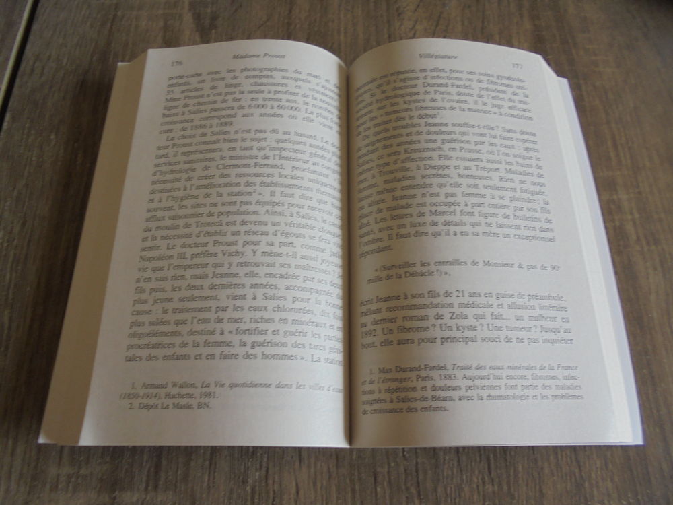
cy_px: 252
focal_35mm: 26
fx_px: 505
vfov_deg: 53.1
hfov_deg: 67.3
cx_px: 336
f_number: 3.5
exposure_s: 1/30
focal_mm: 4.6
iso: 100
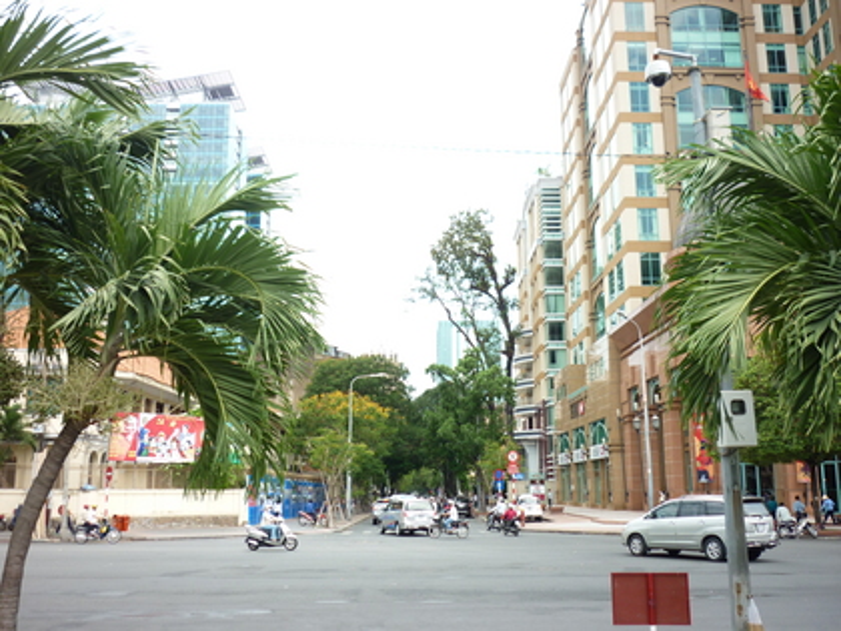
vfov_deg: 42.9
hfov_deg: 55.4
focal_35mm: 33
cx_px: 420
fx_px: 802
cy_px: 316
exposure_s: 1/200
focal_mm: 5.5
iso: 80
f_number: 2.8
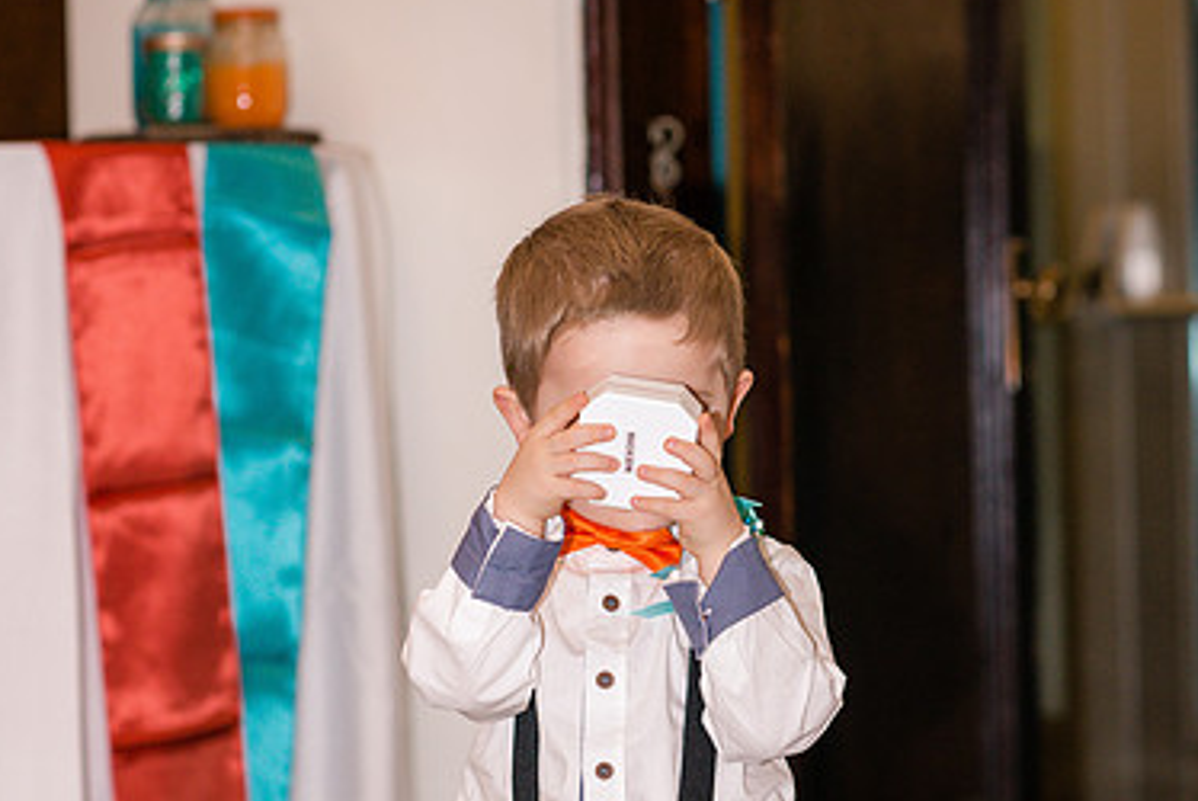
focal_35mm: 144
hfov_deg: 14.2
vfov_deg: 9.5
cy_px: 440
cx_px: 741
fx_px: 4796
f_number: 3.2
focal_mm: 85
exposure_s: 1/200
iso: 800
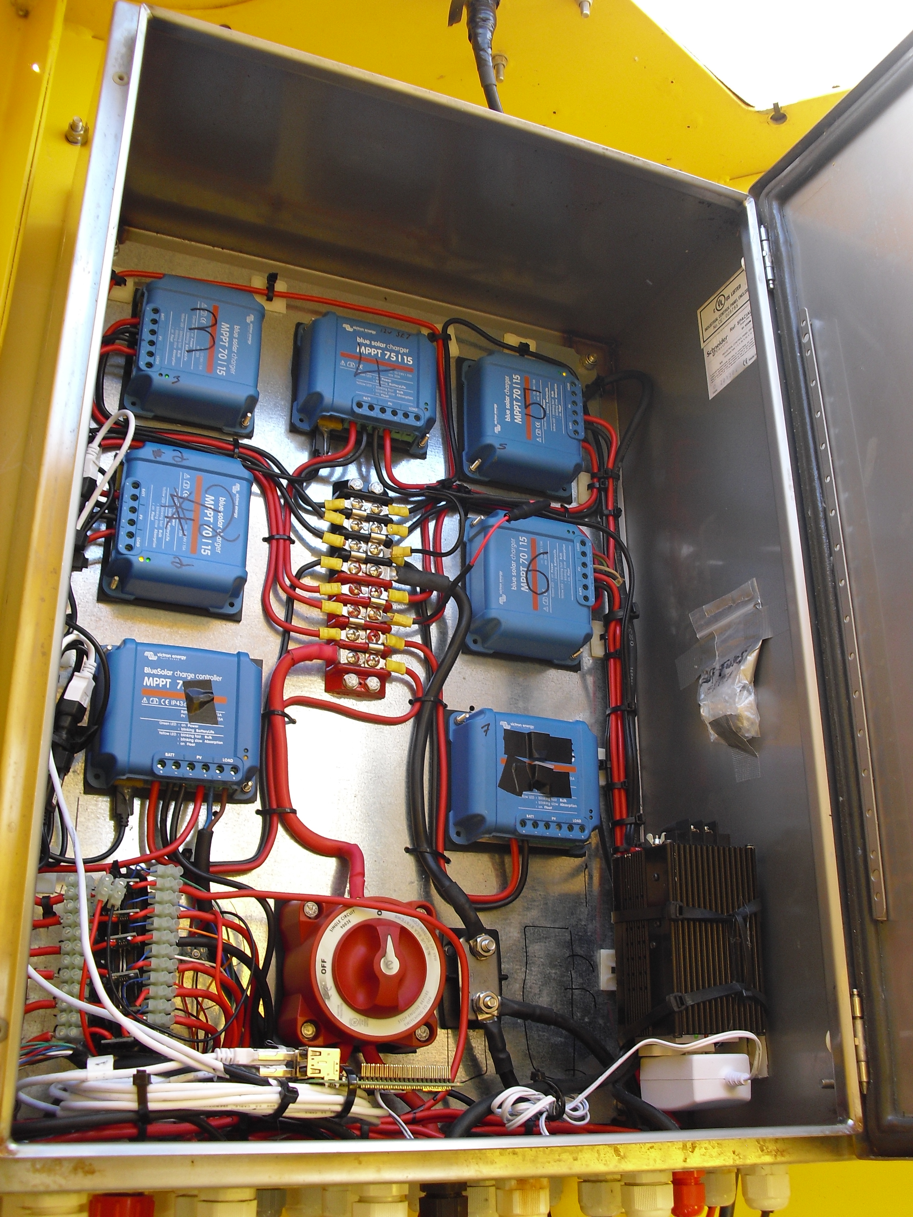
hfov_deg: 39.7
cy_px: 608
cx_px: 456
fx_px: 1266
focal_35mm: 36
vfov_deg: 51.4
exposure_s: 1/100
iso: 100
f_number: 3.1
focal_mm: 6.3
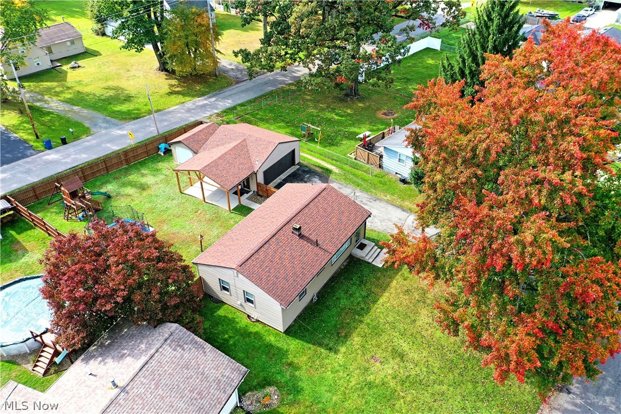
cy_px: 207
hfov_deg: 65.5
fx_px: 483
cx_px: 310
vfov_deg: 46.4
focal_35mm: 28
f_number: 4.5
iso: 100
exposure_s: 1/200
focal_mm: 10.26
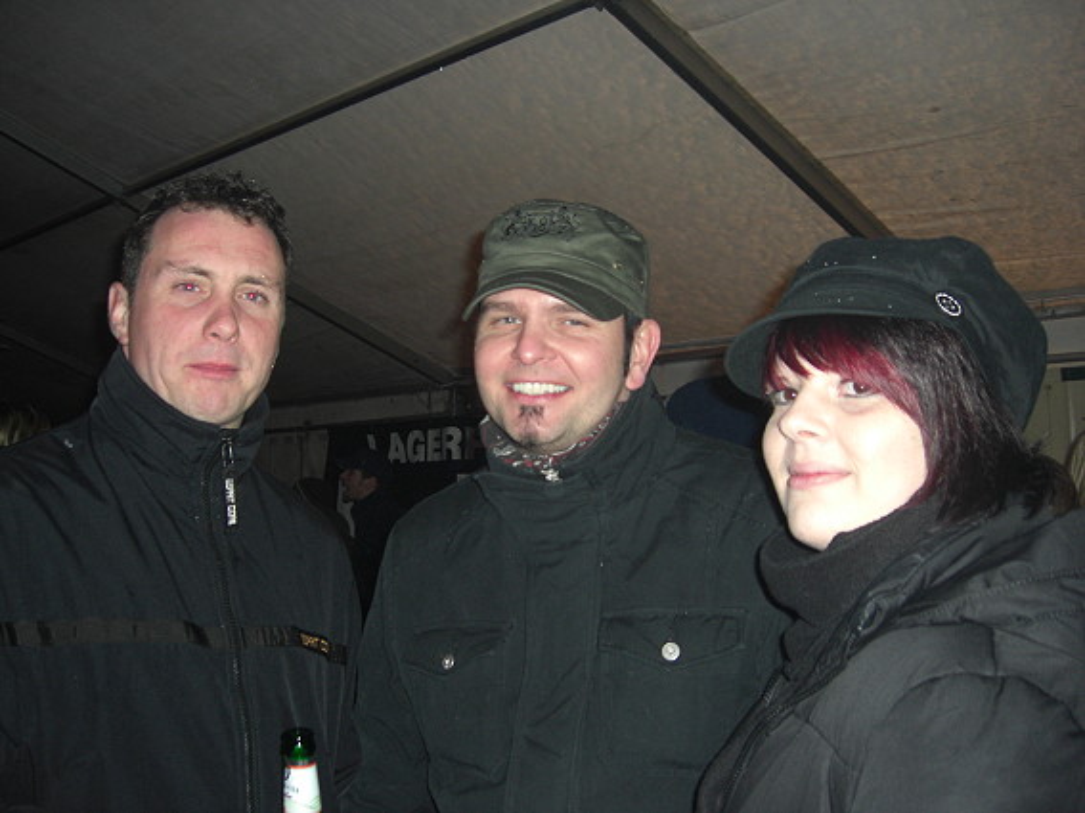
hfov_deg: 49.0
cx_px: 542
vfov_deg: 37.7
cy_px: 406
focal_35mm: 38
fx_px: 1191
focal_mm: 7.9
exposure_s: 1/60
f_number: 2.8
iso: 200
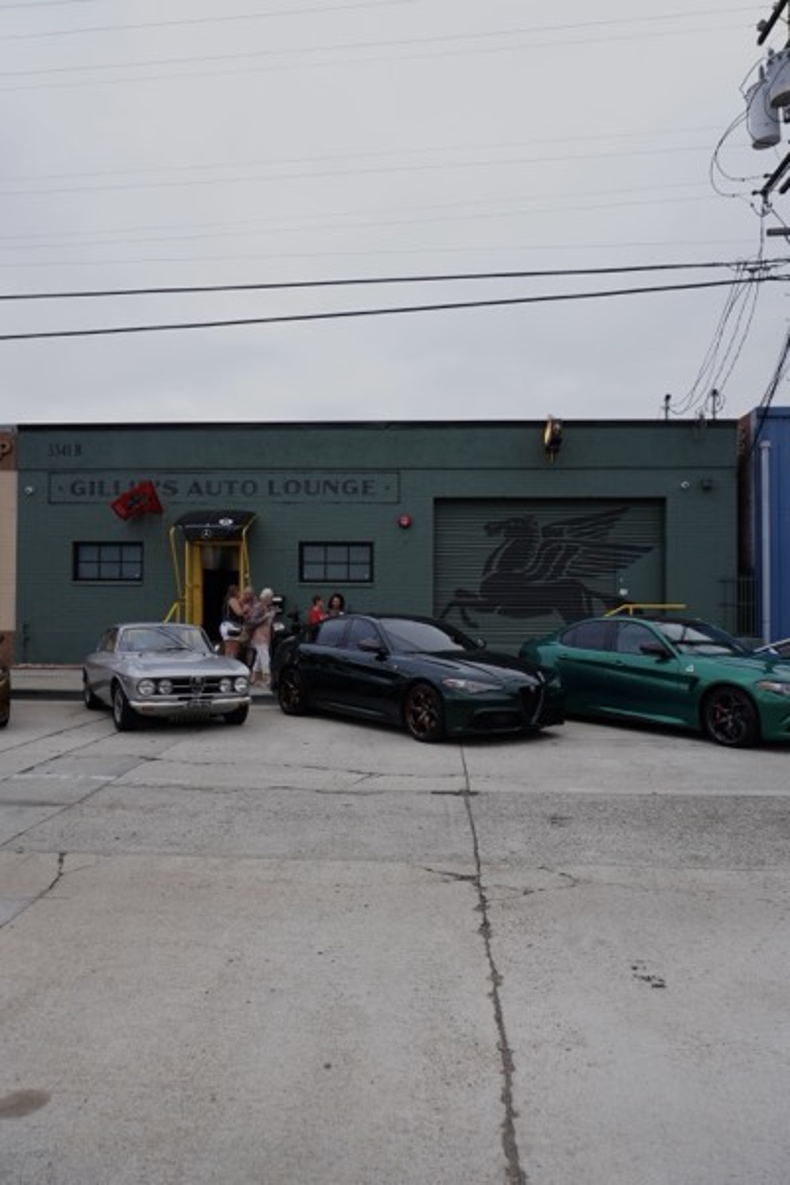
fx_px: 790
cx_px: 395
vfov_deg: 73.7
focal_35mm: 24
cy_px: 592
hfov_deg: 53.1
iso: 100
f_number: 5
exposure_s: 1/320
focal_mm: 16
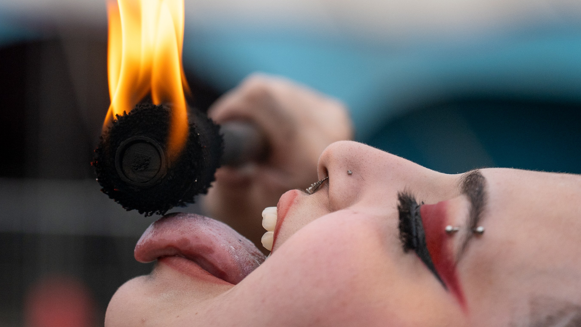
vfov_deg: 7.2
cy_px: -91
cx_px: -15
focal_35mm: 166
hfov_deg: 12.8
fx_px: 2557
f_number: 2.8
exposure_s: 1/2000
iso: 400
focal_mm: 70
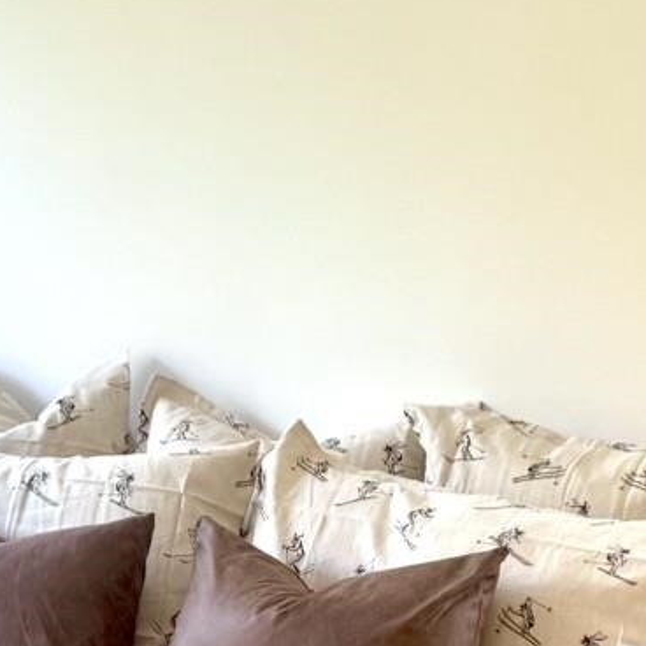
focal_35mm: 118
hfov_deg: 14.8
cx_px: 244
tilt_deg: -8.4
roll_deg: -0.9
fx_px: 2491
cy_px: 578
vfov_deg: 14.6
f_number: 1.78
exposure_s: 1/121
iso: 125
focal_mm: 6.76
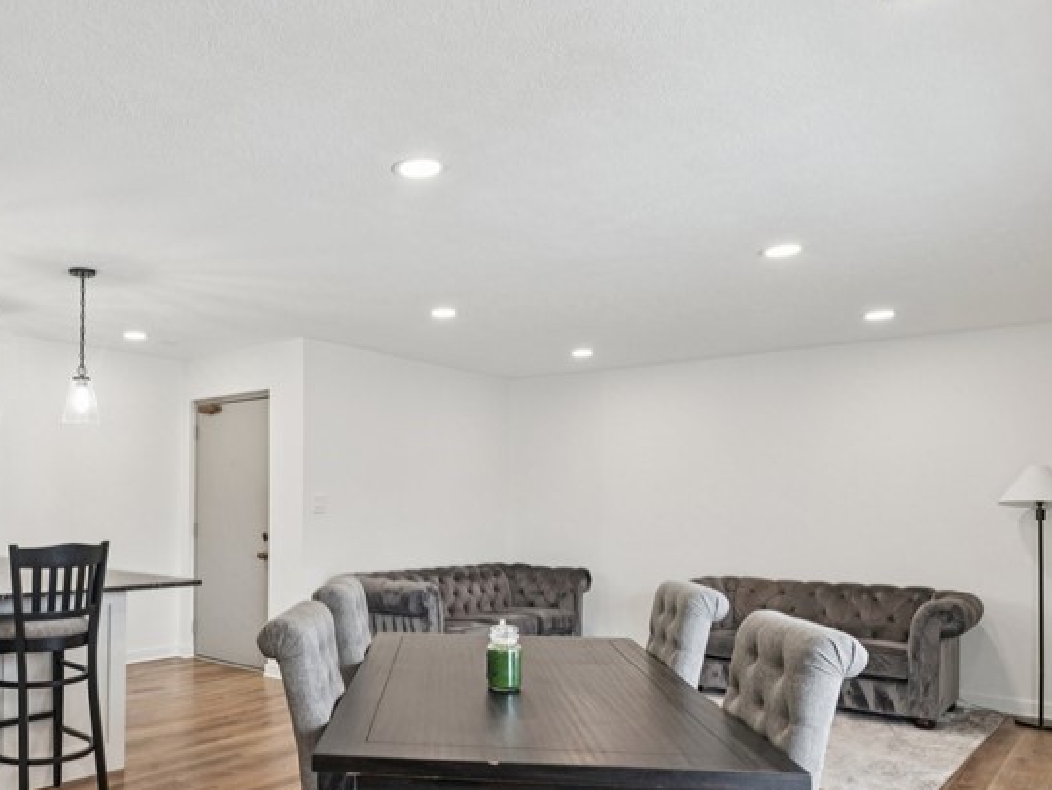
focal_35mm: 27
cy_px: 526
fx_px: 821
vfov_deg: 50.5
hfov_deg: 63.5
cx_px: 344
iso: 250
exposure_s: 1/30
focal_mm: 14
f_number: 5.6
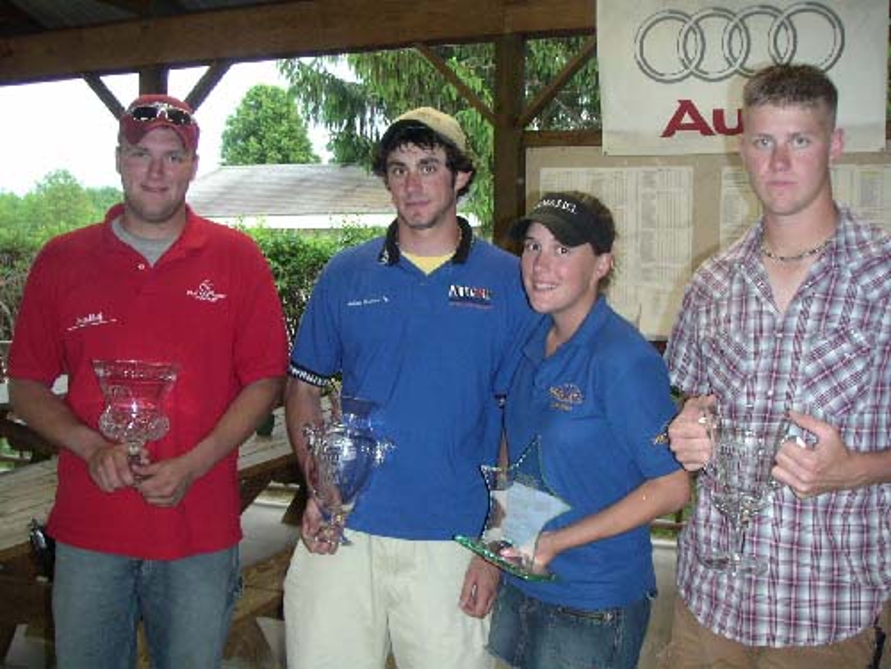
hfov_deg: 49.0
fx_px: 978
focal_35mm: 38
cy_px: 334
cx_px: 446
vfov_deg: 37.7
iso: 160
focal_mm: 6
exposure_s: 1/50
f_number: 2.8
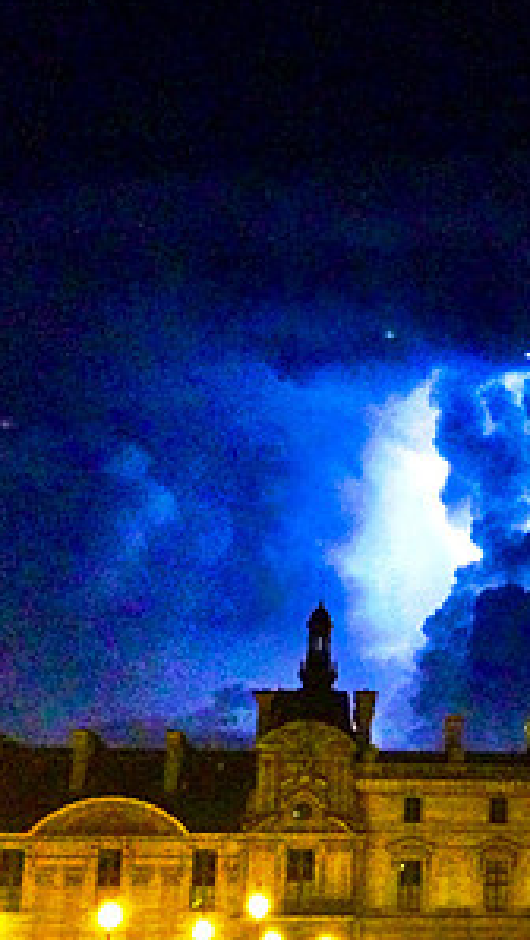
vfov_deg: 29.9
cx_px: 726
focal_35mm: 70
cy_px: 617
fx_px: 1746
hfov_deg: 16.2
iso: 800
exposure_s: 1/15
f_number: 2.4
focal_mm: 4.13
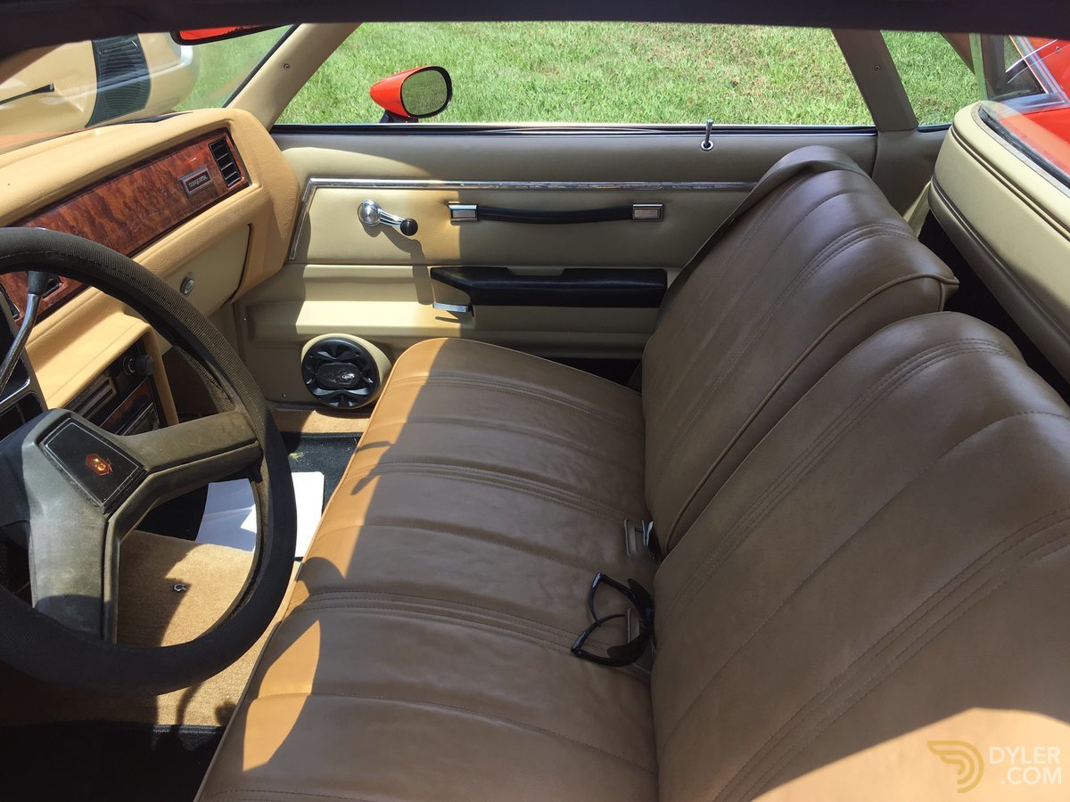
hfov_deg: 61.7
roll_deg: -1.6
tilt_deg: -27.0
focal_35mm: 29
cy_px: 401
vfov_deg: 48.2
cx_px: 535
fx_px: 896
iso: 25
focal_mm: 4.15
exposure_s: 1/668
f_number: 2.2
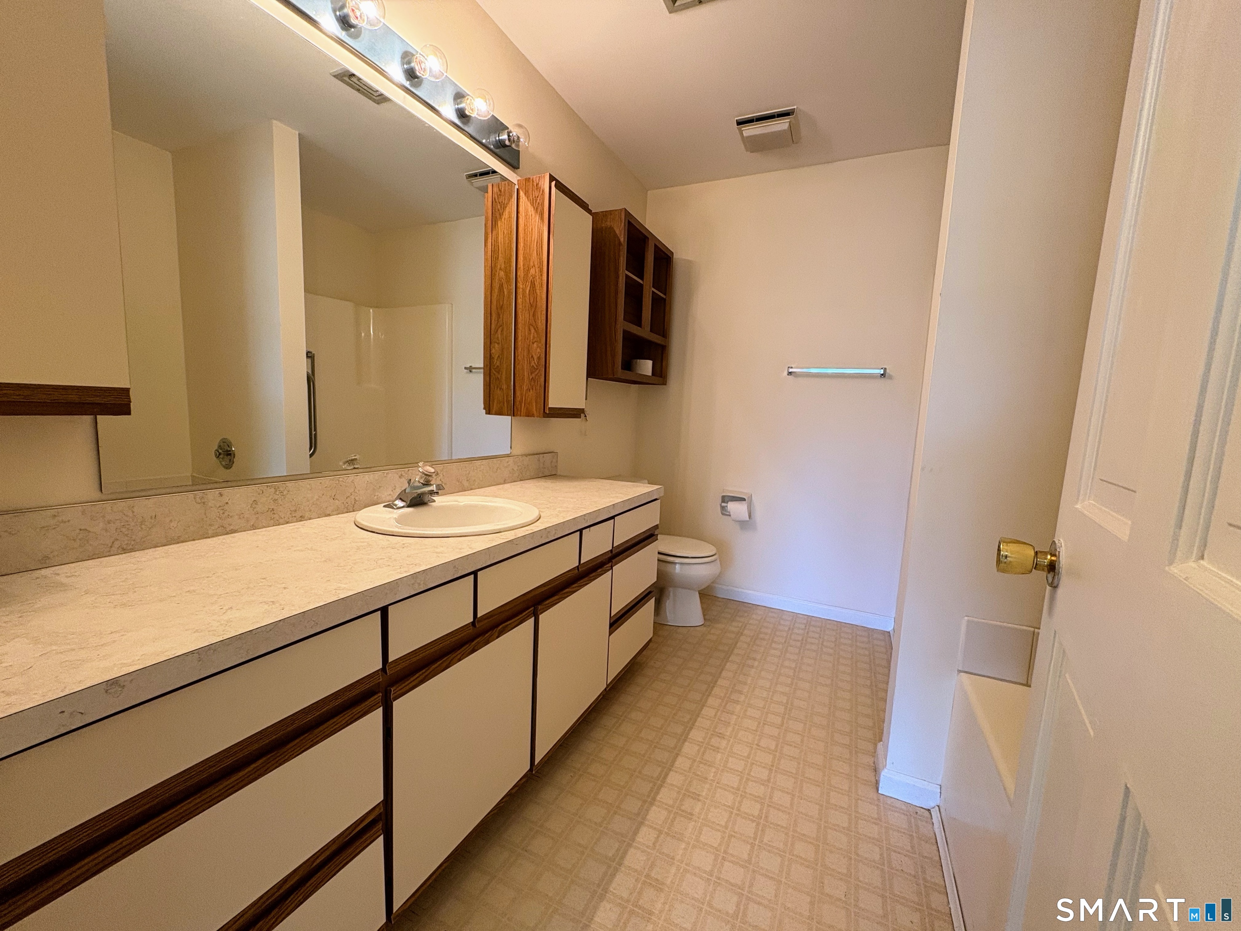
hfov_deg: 102.1
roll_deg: -2.2
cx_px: 620
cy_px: 466
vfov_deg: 85.7
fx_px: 502
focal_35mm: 14
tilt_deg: -6.2
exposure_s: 1/60
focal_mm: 2.22
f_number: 2.2
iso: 200
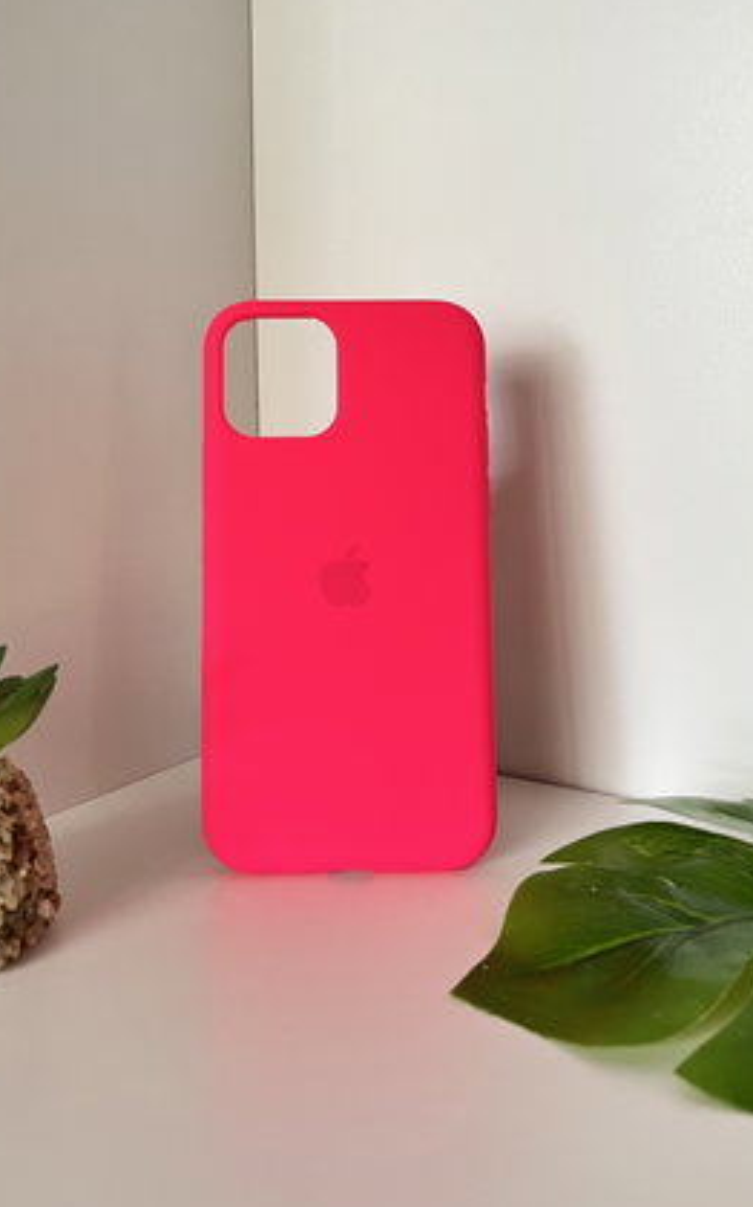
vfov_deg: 55.0
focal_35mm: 35
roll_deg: +1.9
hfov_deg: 36.2
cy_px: 496
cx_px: 351
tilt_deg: -6.0
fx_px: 1151
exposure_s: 1/60
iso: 250
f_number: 1.5
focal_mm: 5.7
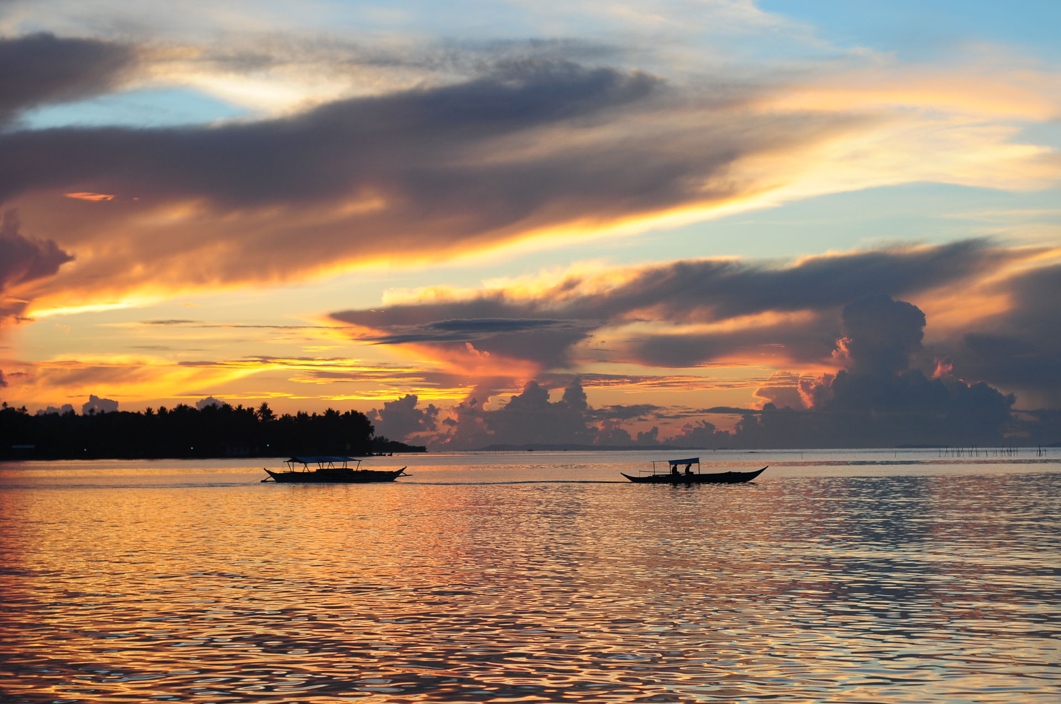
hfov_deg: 27.0
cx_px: 530
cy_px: 352
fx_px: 2208
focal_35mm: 75
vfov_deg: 18.1
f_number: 3.2
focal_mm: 50
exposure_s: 1/200
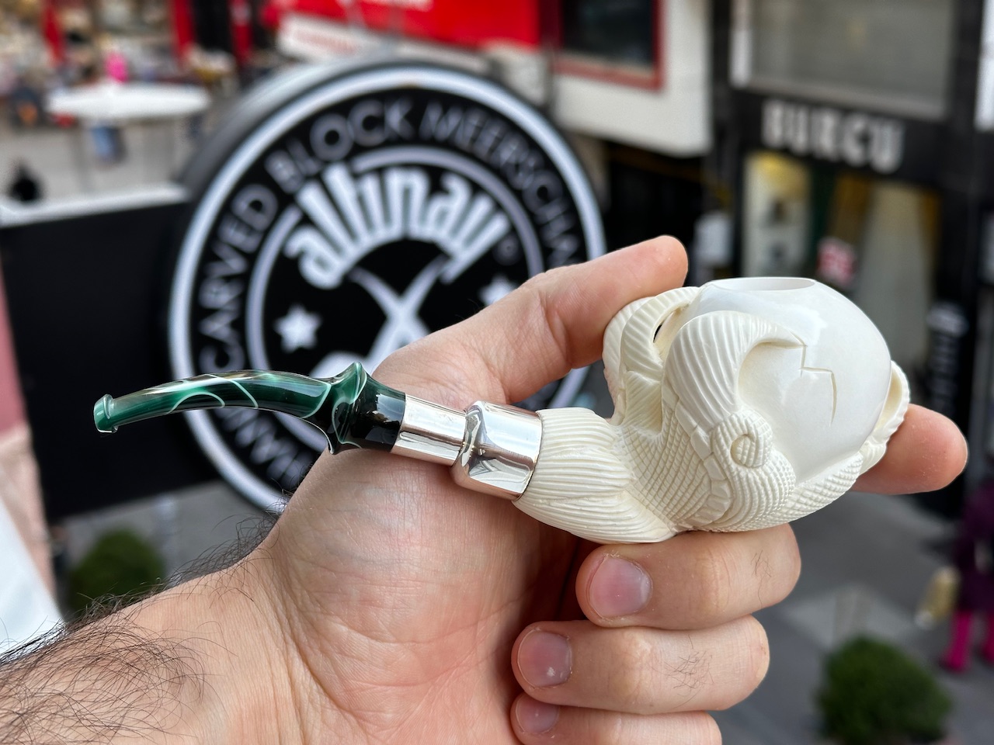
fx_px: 1378
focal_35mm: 48
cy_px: 372
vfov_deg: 30.3
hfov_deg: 39.7
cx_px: 497
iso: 50
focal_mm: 6.86
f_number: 1.78
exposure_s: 1/152
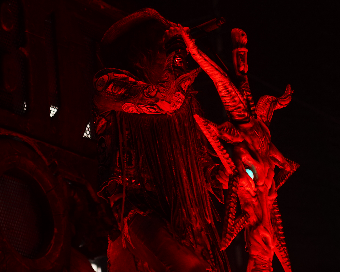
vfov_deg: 7.6
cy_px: 147
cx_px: 141
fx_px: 2043
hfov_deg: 9.5
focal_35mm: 203
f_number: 4
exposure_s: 1/125
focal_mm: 105
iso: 200
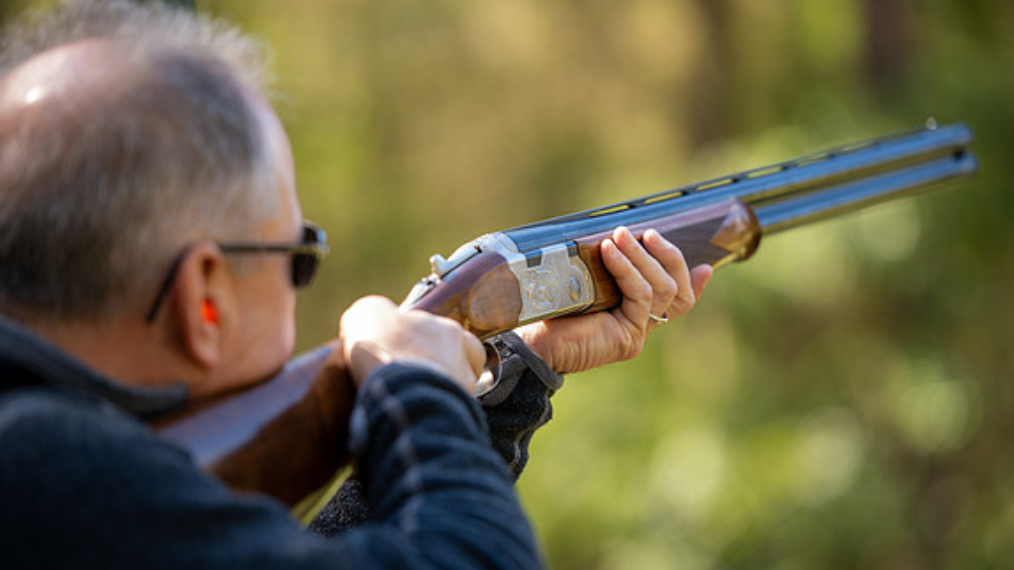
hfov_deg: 12.3
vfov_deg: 6.9
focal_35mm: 175
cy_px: 294
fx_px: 4704
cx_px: 506
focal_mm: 165
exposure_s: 1/100
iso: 125
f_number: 2.8
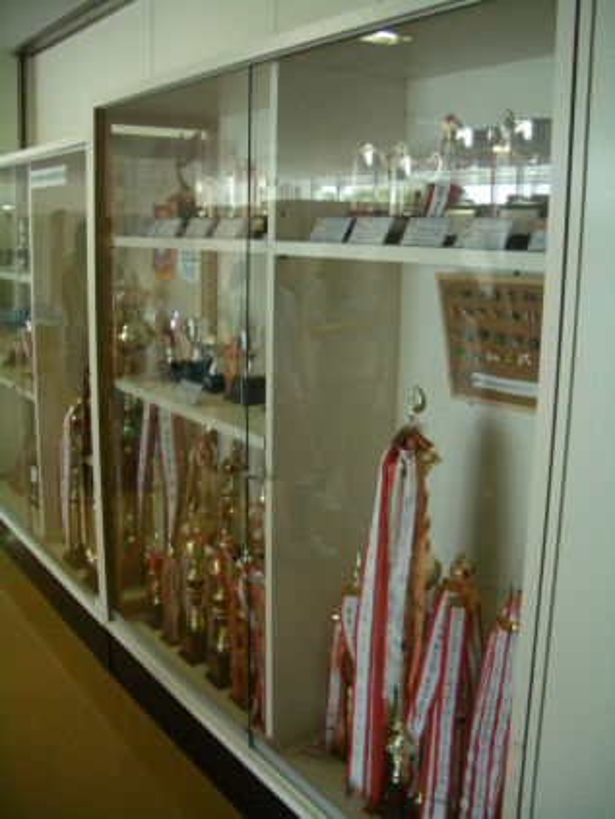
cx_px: 308
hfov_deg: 40.7
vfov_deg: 52.6
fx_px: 828
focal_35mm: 35
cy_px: 410
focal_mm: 5.8
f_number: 2.6
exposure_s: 1/50
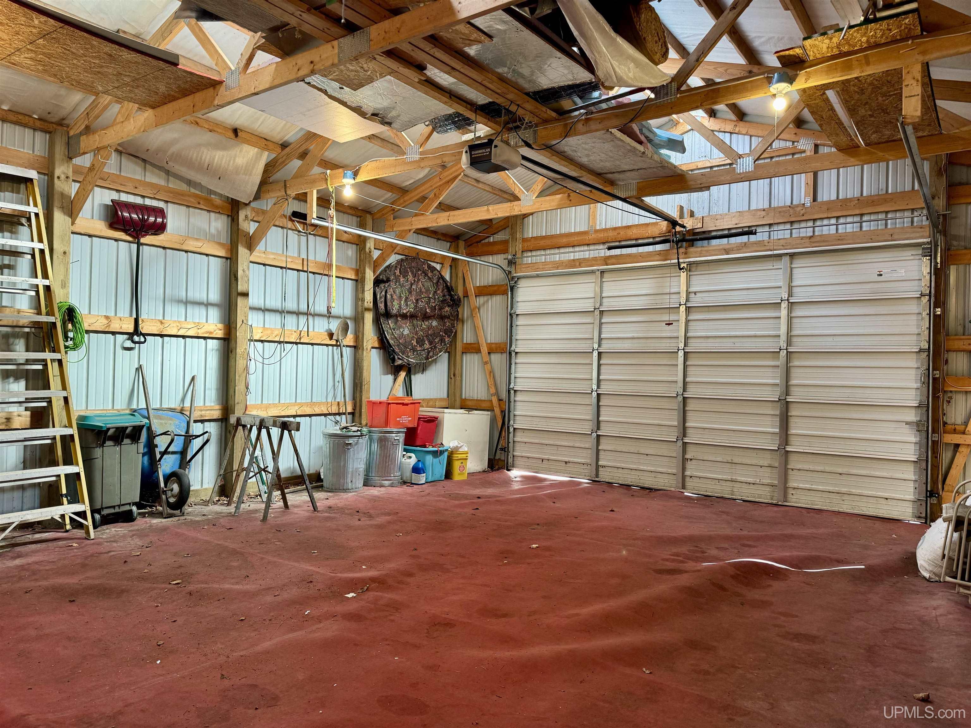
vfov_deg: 56.8
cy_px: 364
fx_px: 673
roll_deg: -1.5
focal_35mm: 24
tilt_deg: -0.6
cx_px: 486
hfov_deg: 71.6
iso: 125
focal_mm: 6.76
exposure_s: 1/60
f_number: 1.78
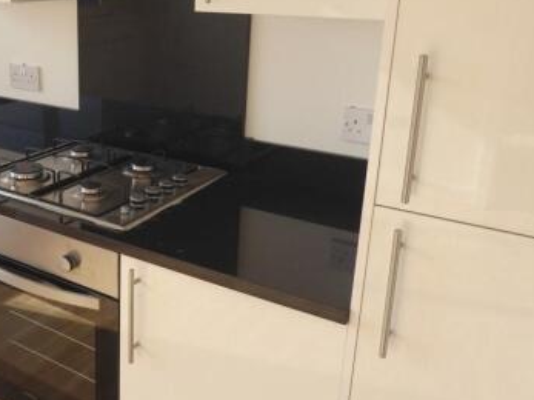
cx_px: 107
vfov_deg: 34.2
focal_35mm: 42
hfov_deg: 42.8
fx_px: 648
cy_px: 153
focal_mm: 4.3
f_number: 3.3
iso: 80
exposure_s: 1/80
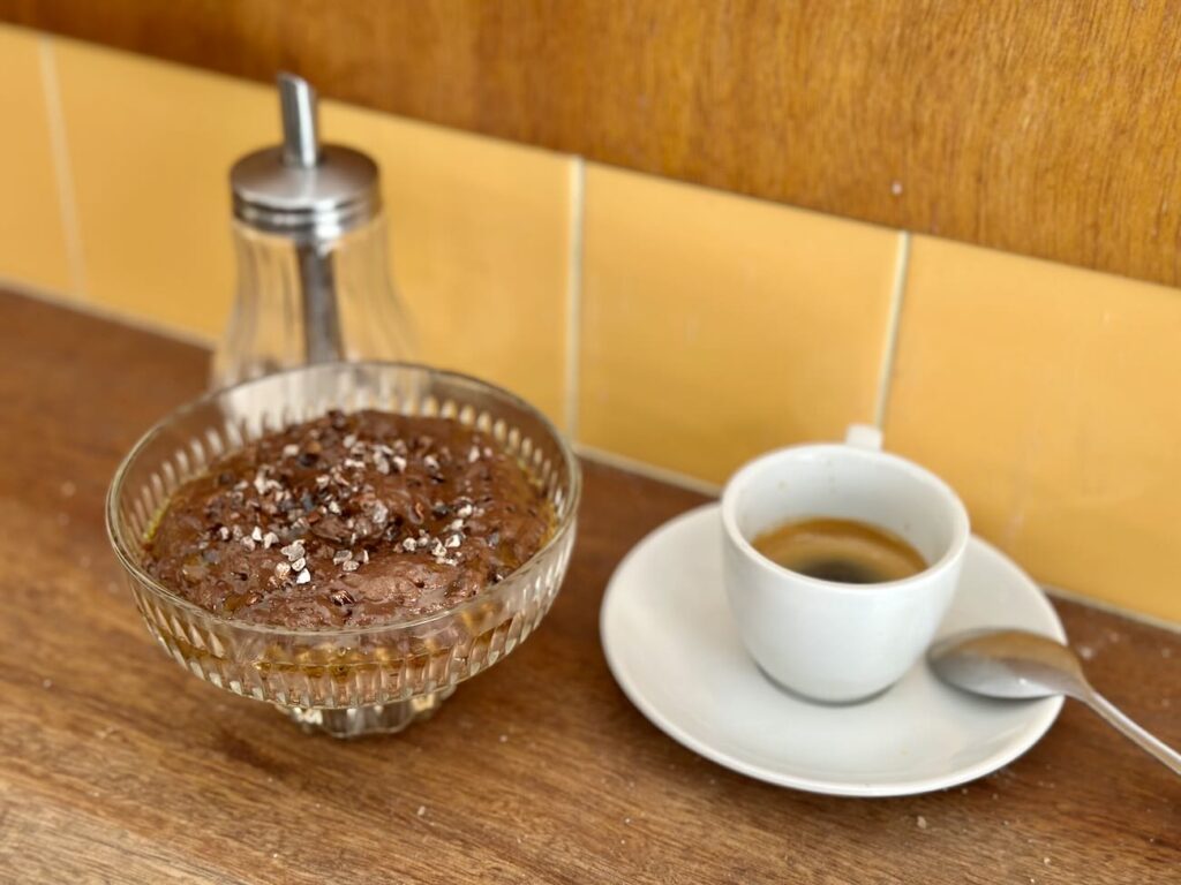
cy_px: 442
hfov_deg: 39.7
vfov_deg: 30.3
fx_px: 1638
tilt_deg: -32.0
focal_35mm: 48
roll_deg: -2.5
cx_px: 590
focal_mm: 6.86
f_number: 1.78
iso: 125
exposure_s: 1/67
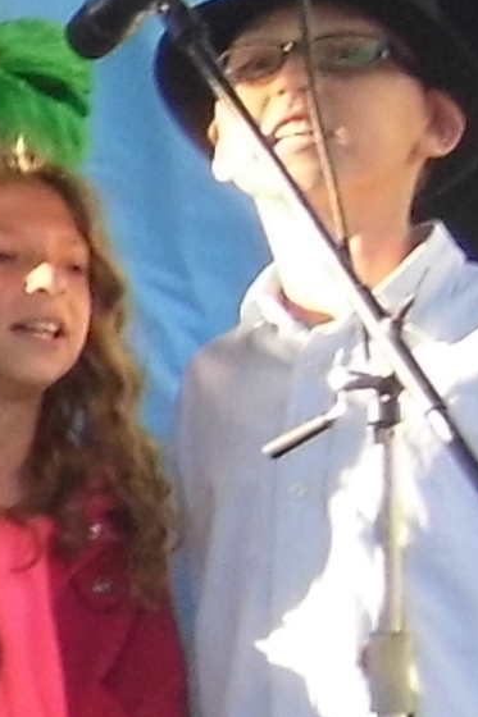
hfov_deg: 3.4
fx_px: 7333
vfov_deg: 5.6
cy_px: 814
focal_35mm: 368
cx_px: -2071
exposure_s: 1/100
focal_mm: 7.7
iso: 100
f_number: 3.5
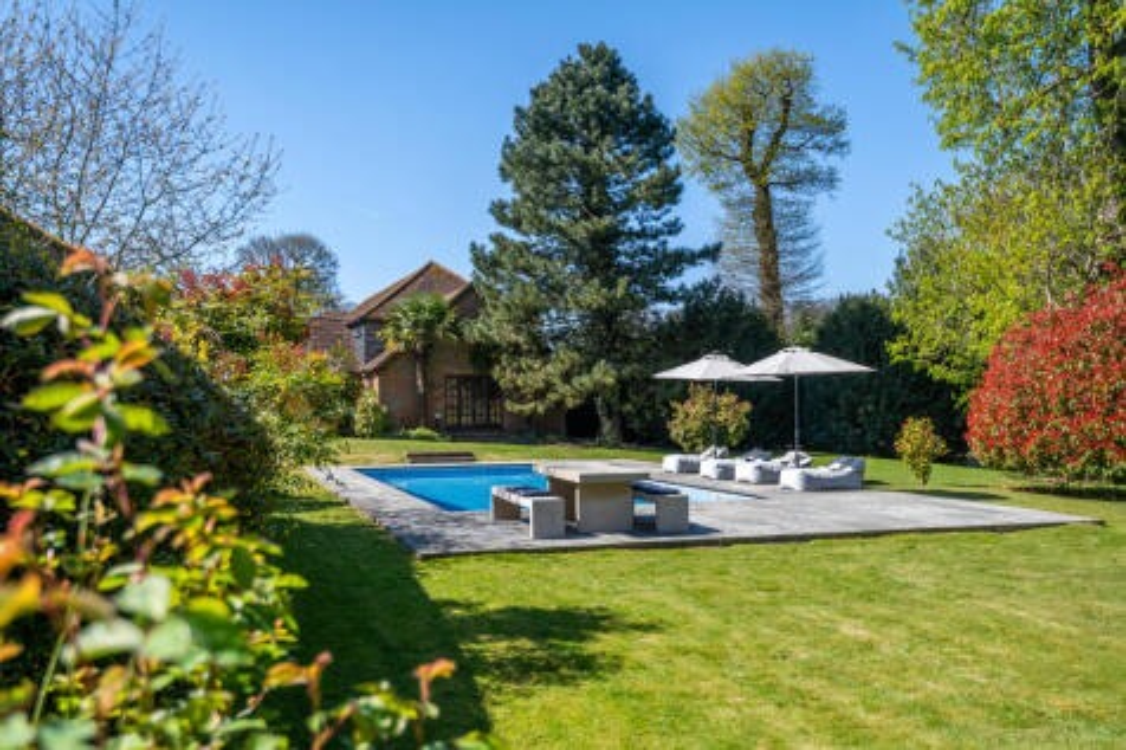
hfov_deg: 54.5
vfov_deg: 37.8
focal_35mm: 35
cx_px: 563
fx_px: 1094
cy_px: 375
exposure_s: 1/2500
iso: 200
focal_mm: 35
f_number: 4
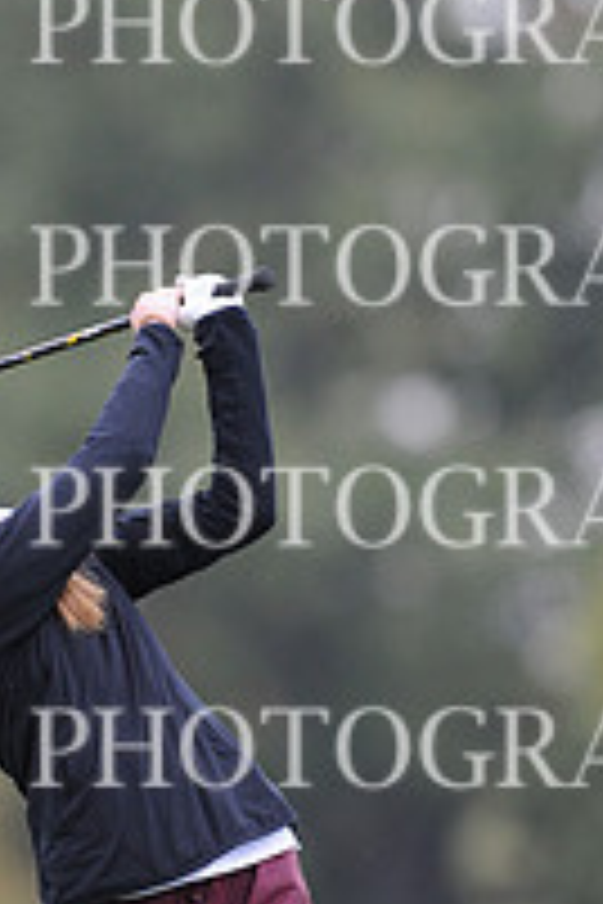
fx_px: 28942
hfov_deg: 1.2
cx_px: 0
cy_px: 625
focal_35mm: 1152
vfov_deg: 1.8
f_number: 4
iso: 1250
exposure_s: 1/2000
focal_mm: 400
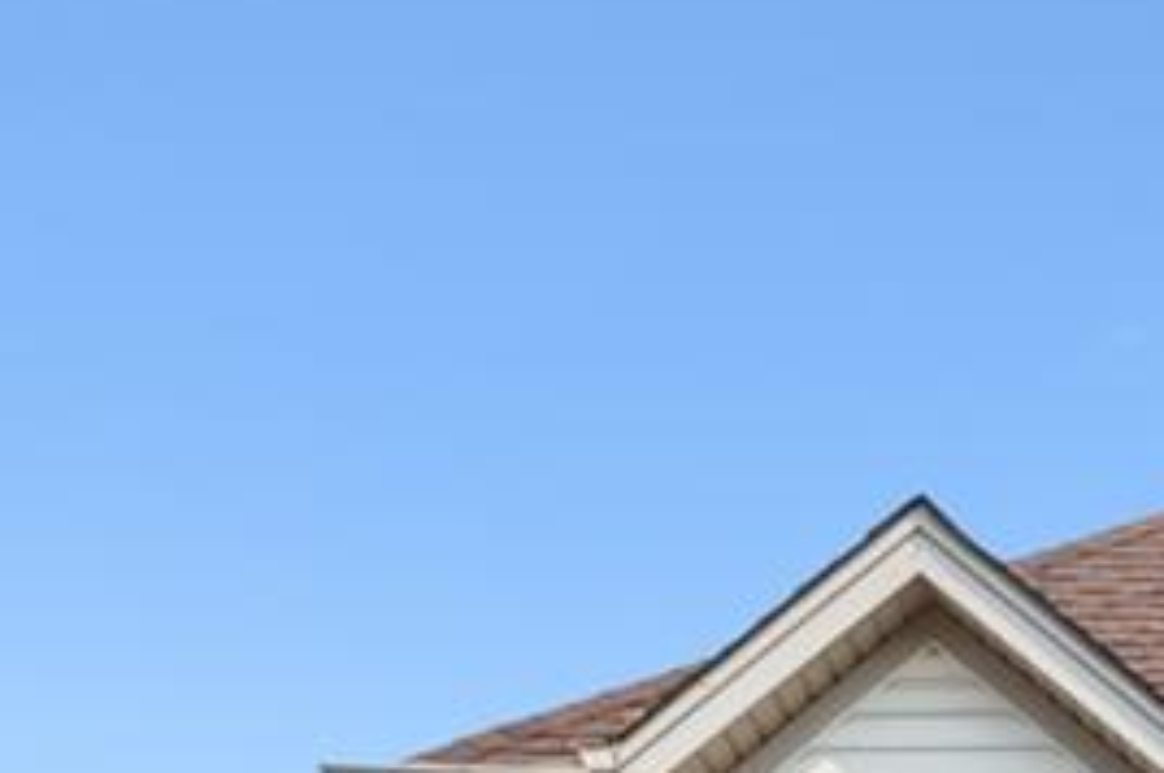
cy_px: 1309
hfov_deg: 20.7
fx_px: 2904
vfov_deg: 13.8
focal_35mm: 90
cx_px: 1494
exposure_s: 1/100
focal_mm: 23.5
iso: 100
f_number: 16
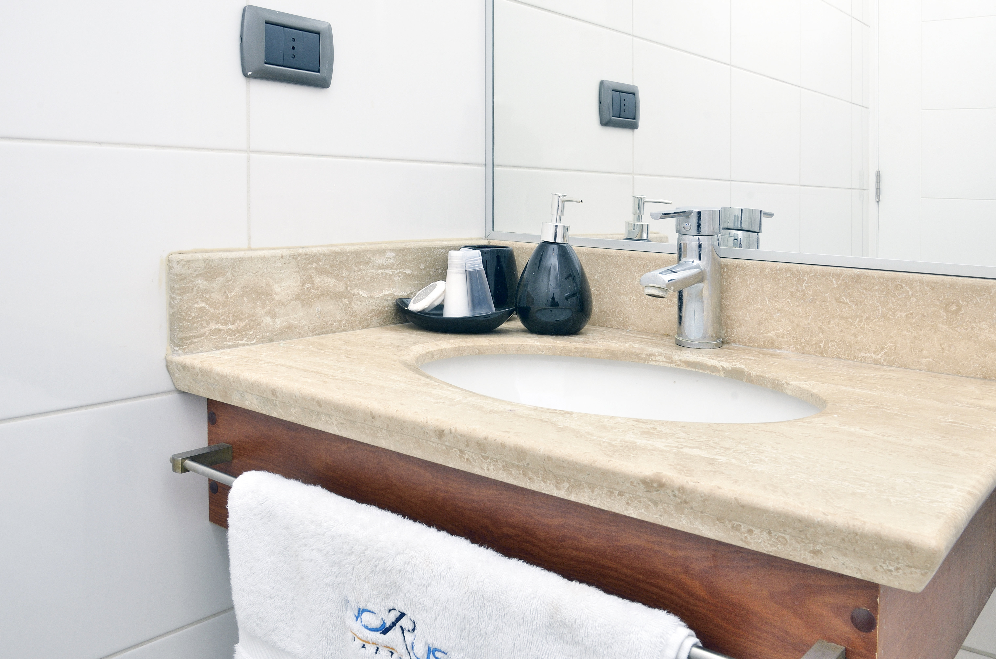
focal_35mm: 32
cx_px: 498
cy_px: 330
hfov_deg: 59.6
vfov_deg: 41.5
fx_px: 870
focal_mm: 21
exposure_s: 1/40
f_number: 20
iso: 200
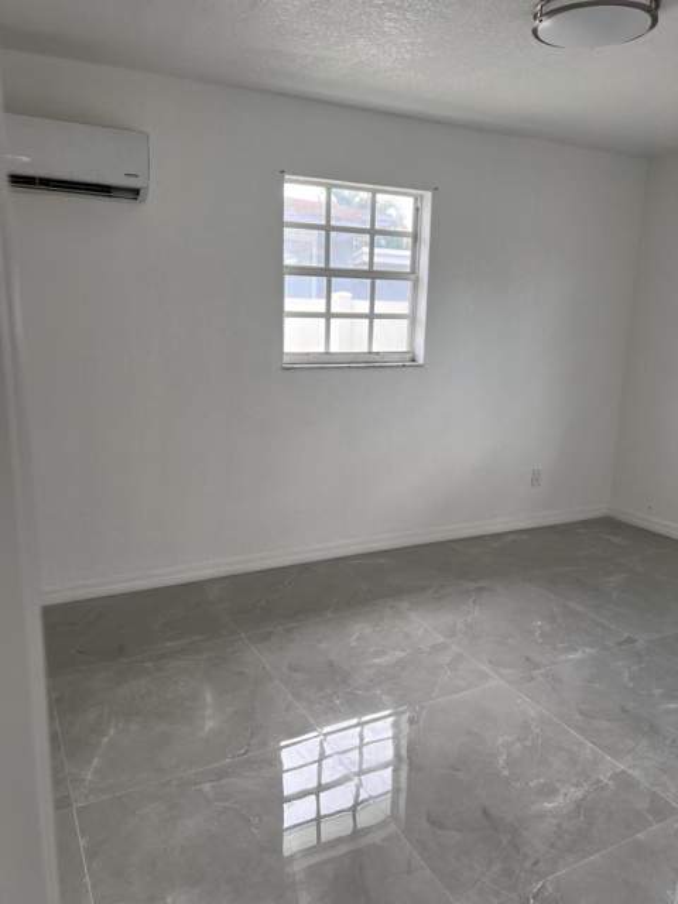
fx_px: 679
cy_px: 452
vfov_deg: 67.3
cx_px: 339
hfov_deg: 53.1
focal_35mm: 26
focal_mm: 5.7
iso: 64
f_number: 1.5
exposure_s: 1/121
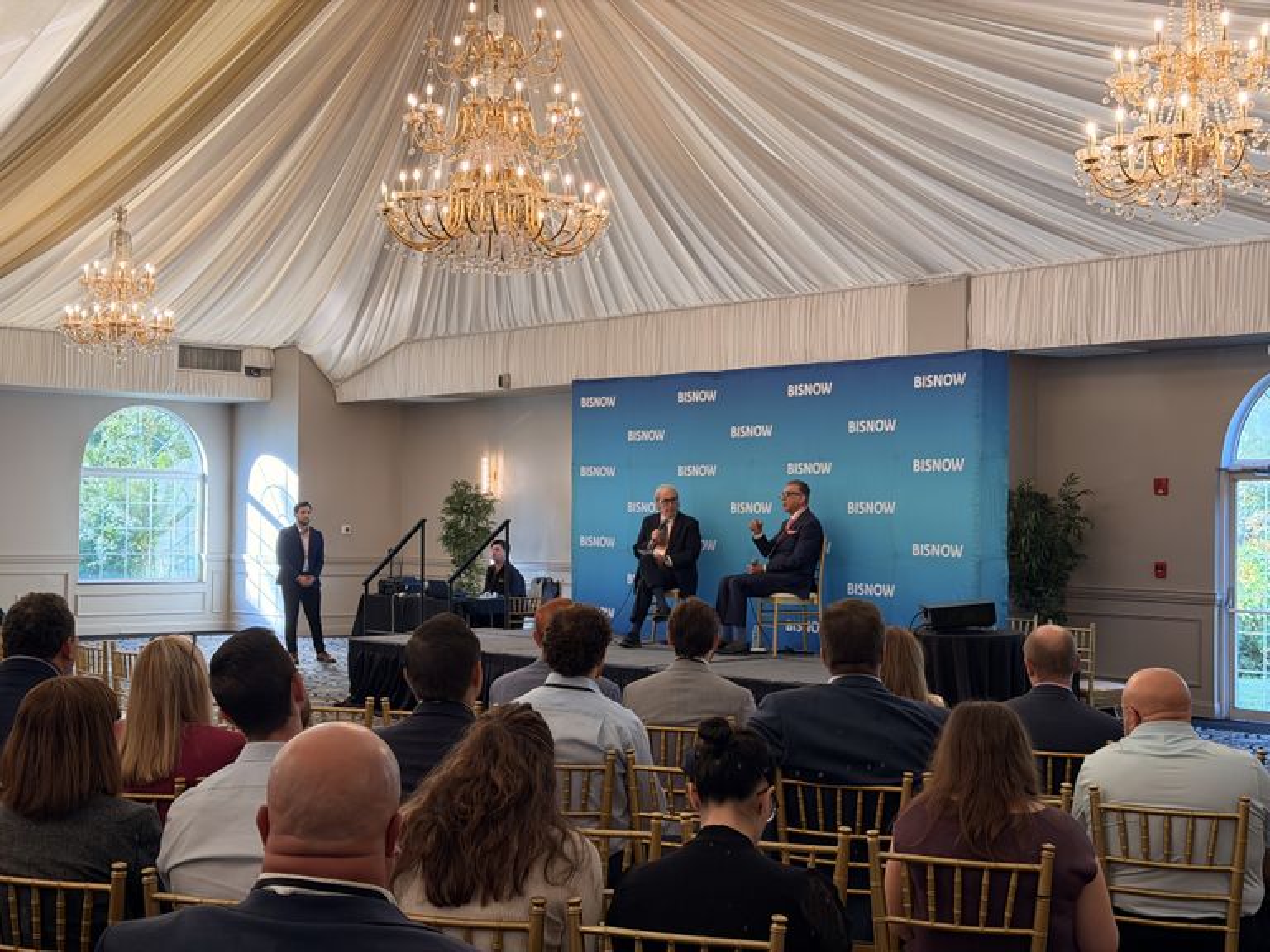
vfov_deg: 30.3
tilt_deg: +1.4
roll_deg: -0.6
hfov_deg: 39.7
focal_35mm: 48
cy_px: 476
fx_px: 1761
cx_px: 635
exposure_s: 1/120
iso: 125
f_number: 1.78
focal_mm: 6.76
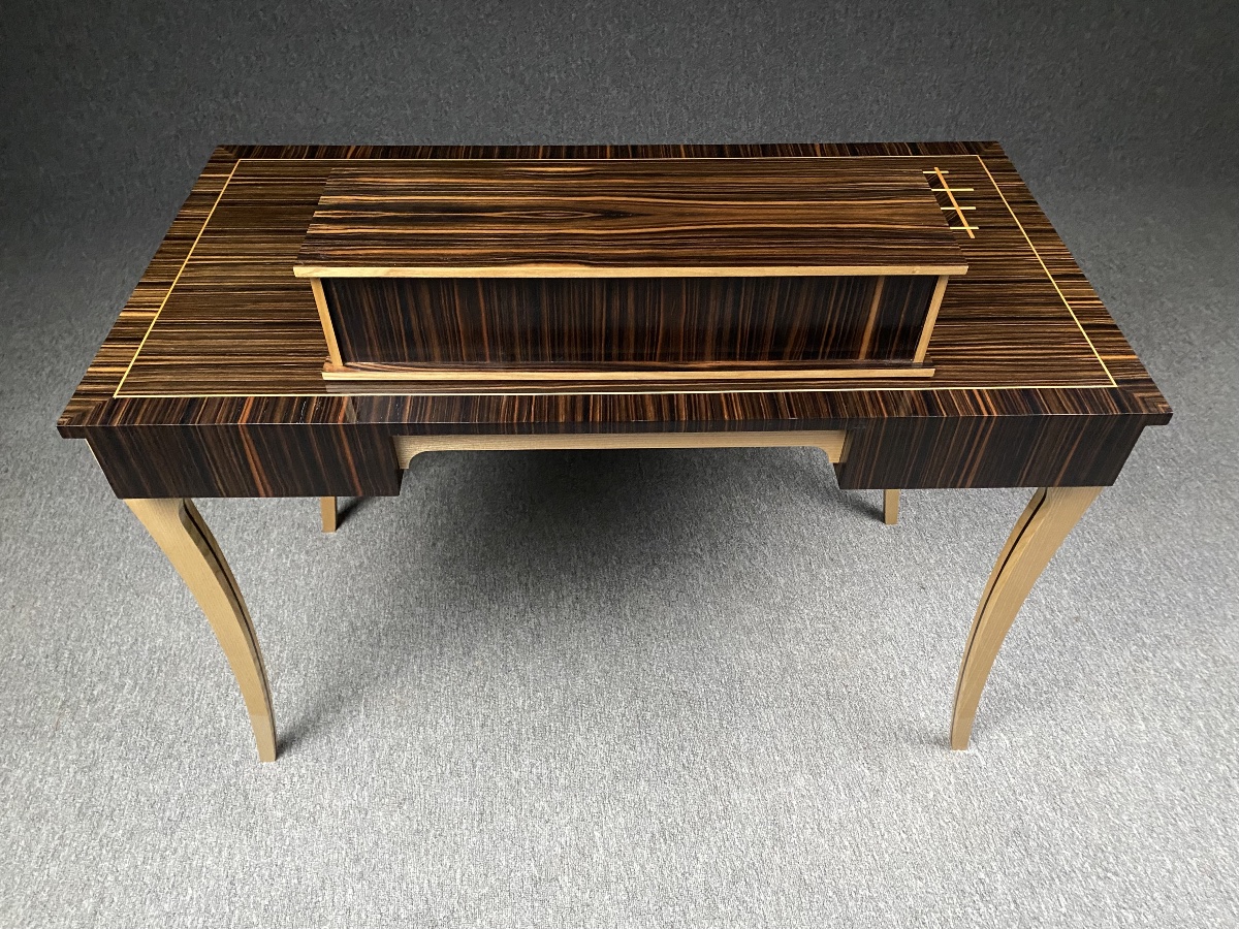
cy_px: 464
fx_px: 931
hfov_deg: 67.3
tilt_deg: -45.2
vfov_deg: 53.1
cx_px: 620
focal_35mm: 26
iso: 640
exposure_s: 1/30
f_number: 1.8
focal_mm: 4.25
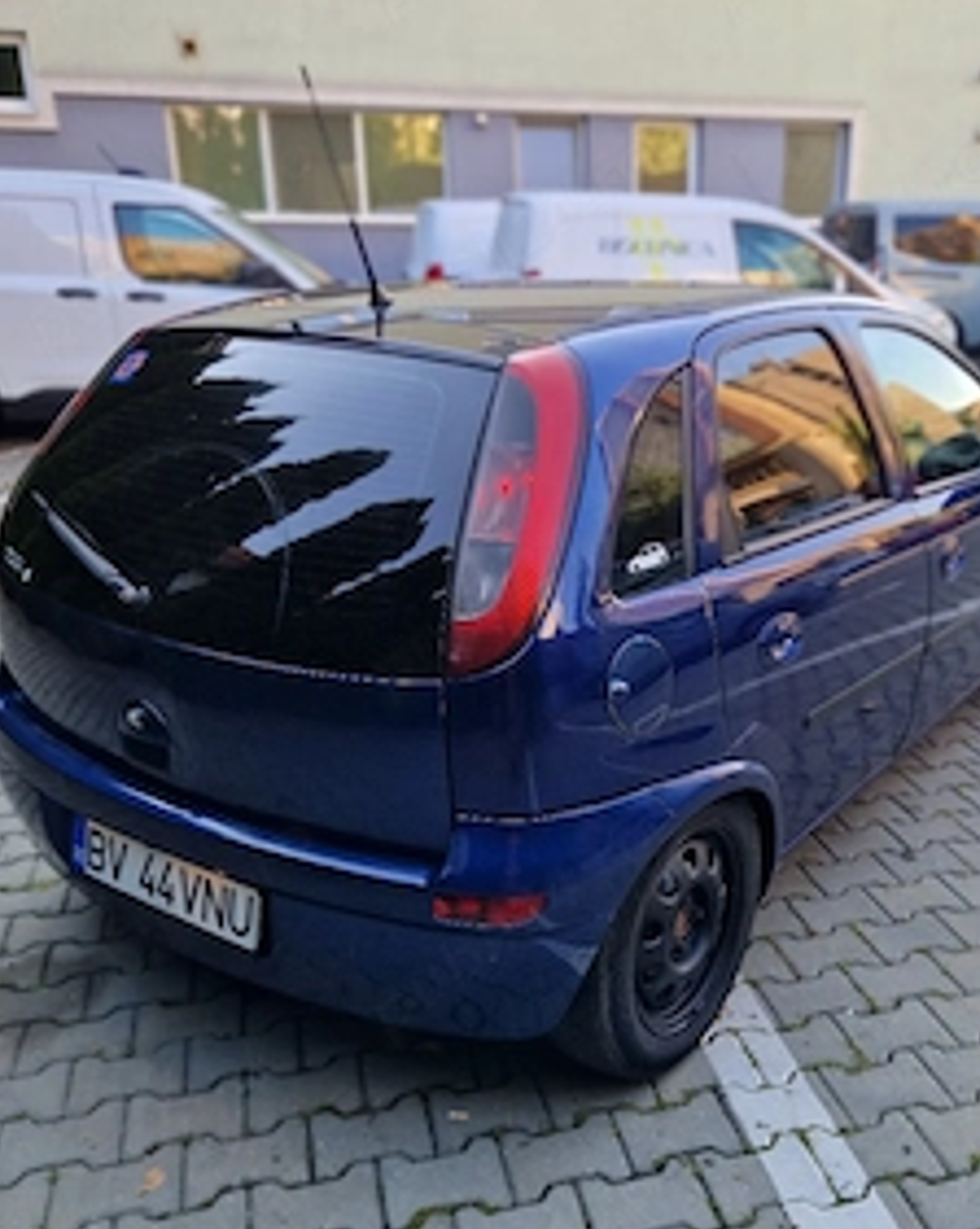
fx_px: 1163
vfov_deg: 55.7
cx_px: 599
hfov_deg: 45.4
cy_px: 639
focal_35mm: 32
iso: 50
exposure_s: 1/147
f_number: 1.8
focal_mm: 5.4
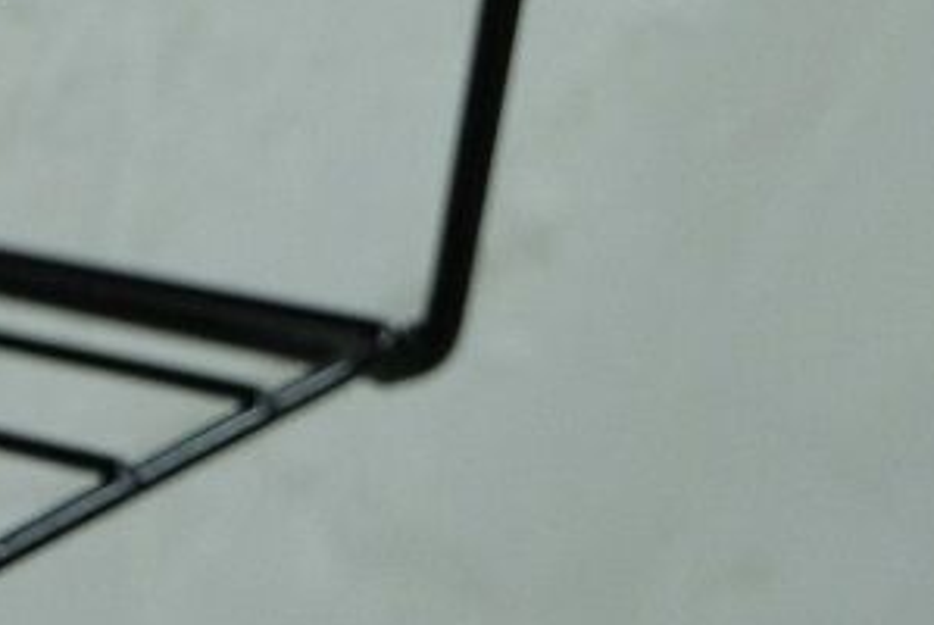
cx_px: -781
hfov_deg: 10.3
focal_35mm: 187
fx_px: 4856
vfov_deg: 7.4
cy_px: 159
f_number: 4
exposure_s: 1/42
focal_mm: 29.2
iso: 2000
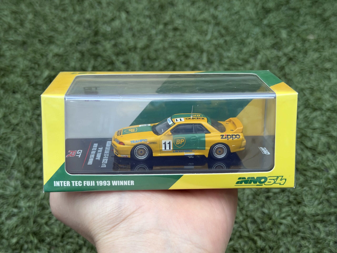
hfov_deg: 39.7
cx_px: 168
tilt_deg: -49.8
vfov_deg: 30.3
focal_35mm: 48
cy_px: 126
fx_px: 467
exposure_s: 1/40
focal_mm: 6.76
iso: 400
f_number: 1.78
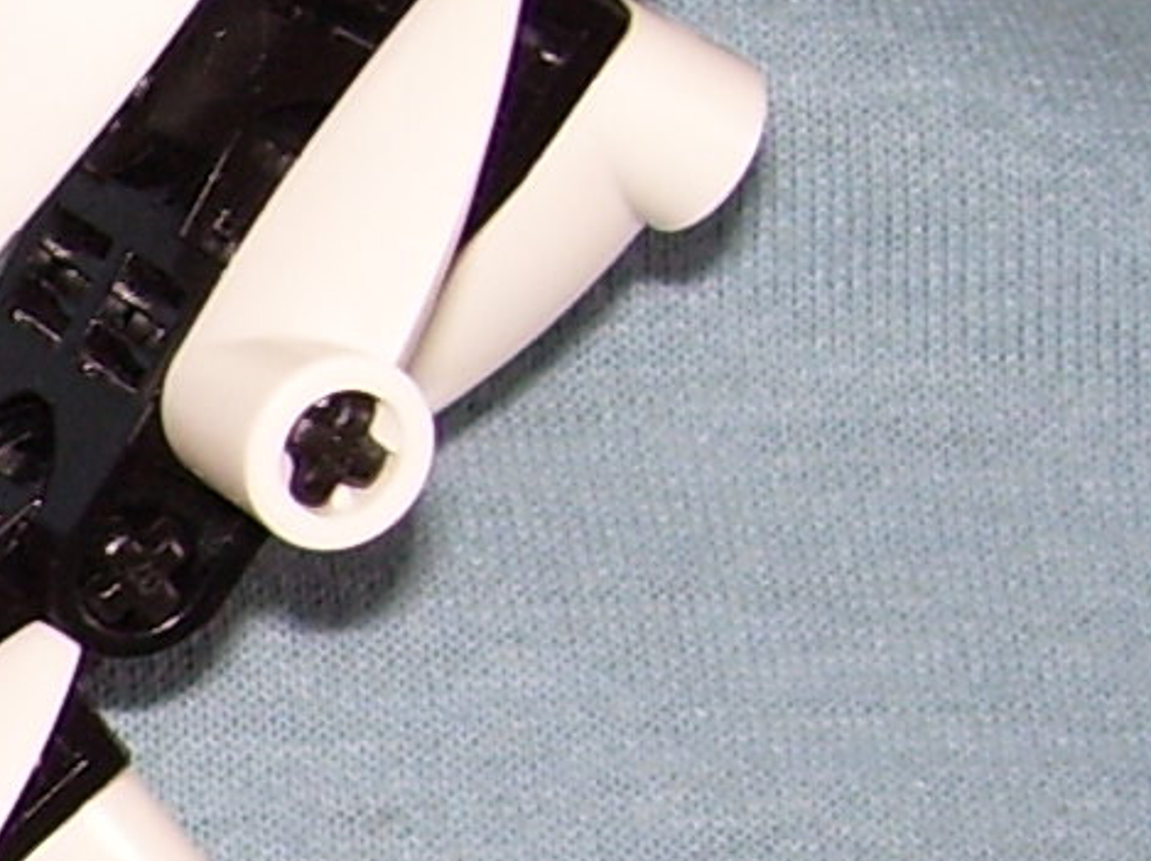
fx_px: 5881
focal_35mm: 177
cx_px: -1328
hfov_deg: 10.1
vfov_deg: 8.3
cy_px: 1035
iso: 80
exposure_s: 1/60
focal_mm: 6
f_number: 2.7
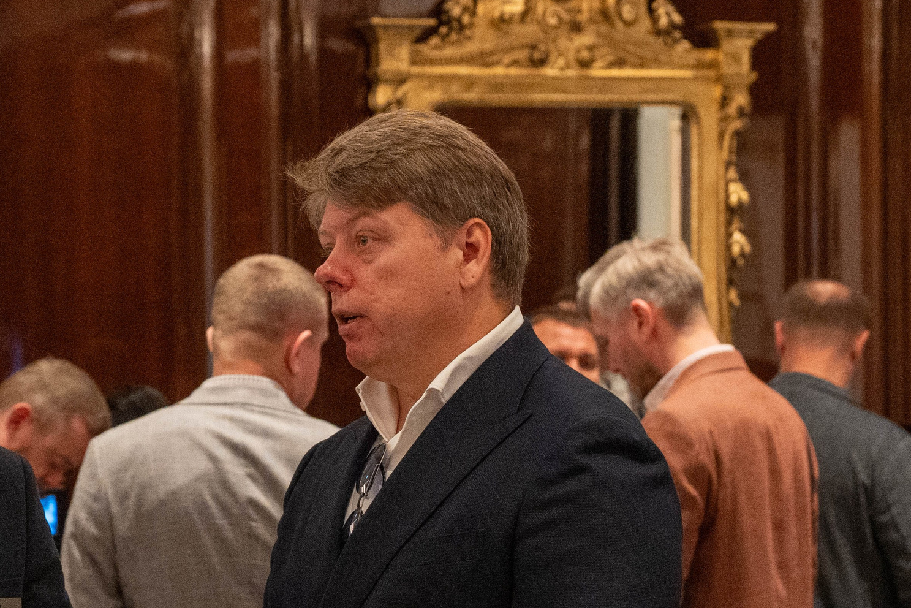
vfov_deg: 10.1
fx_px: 3442
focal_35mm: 136
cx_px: 163
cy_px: 465
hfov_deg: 15.0
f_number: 4
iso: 4000
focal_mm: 53
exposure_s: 1/200
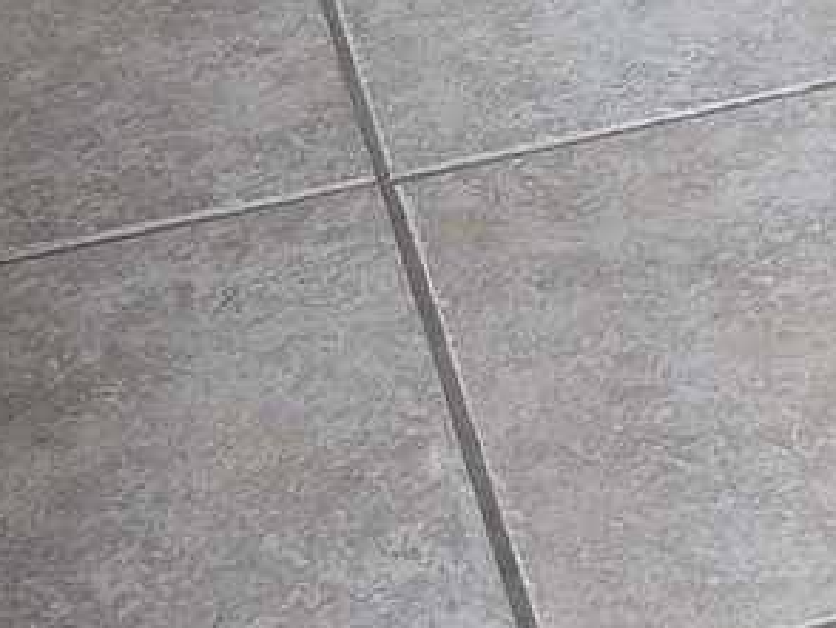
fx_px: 3867
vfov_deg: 8.5
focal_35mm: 160
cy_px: -872
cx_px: 1078
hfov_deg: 12.0
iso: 100
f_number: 1.7
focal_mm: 6.3
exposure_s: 1/24
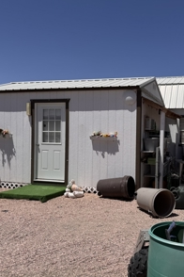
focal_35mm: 34
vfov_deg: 55.8
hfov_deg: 37.9
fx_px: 261
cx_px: 139
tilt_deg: -1.7
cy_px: 140
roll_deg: -0.8
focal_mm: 6.76
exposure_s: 1/12346
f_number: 1.78
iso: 80
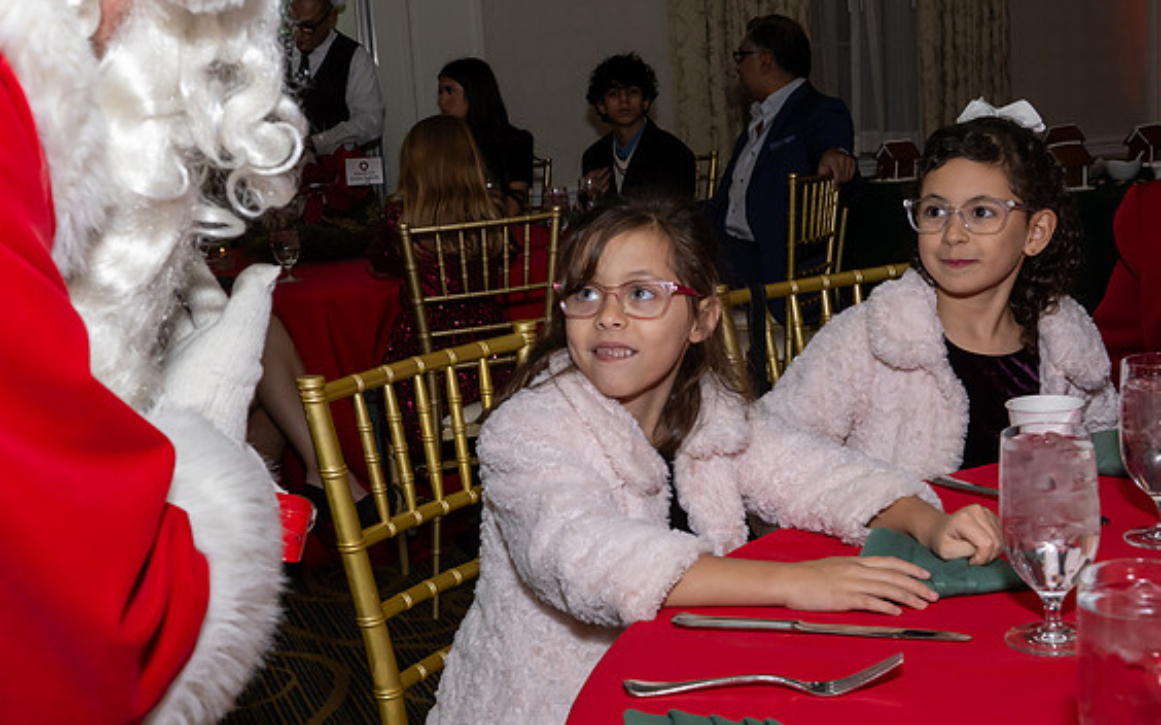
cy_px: 394
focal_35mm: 50
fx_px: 1581
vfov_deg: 25.8
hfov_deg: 40.3
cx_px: 544
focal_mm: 31
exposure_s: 1/250
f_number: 8
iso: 640
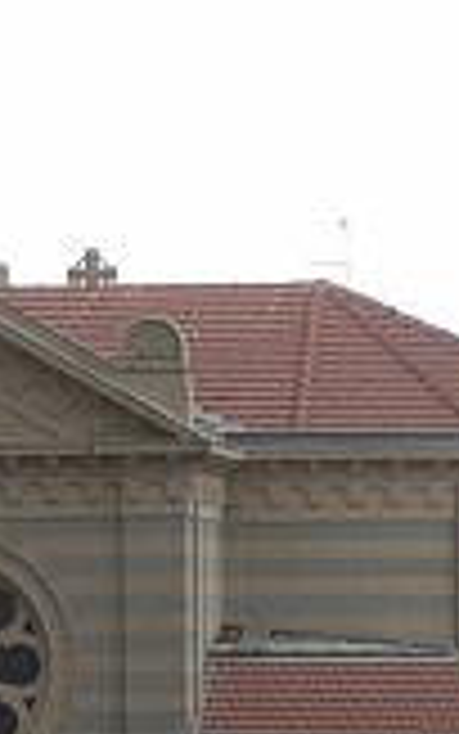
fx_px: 9439
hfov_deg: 2.8
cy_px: 540
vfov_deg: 4.4
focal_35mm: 472
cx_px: -698
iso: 80
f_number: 4
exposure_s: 1/400
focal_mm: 15.2
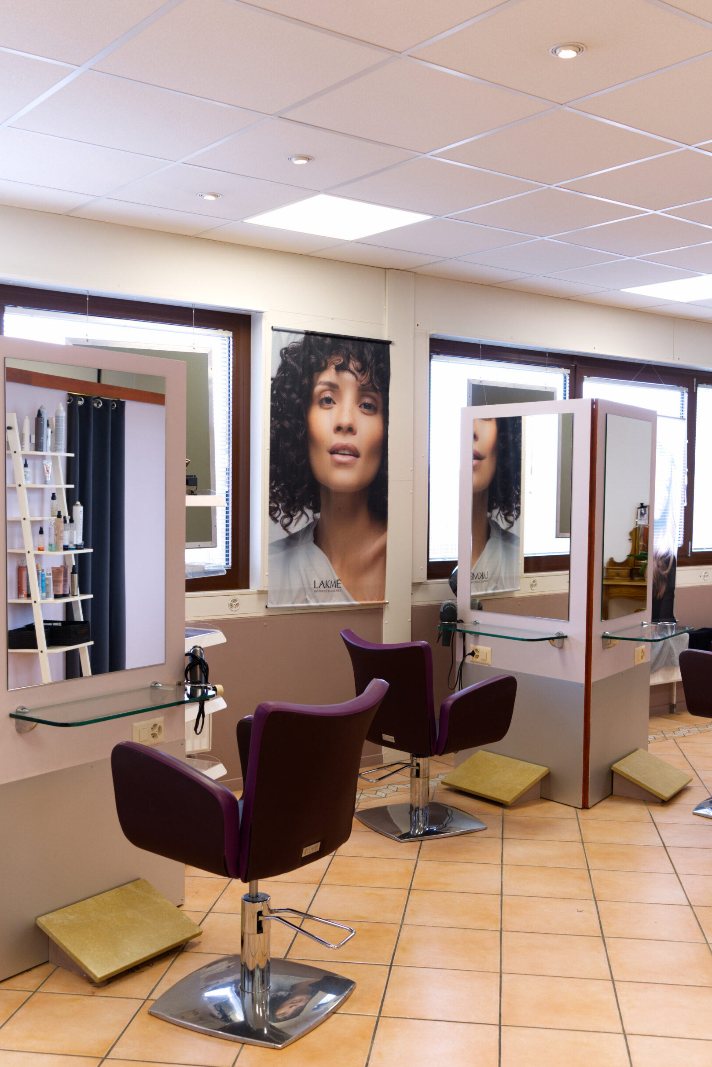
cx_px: 357
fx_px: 1127
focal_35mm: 38
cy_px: 562
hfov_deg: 35.1
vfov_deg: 50.7
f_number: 5
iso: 500
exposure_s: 1/125
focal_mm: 36
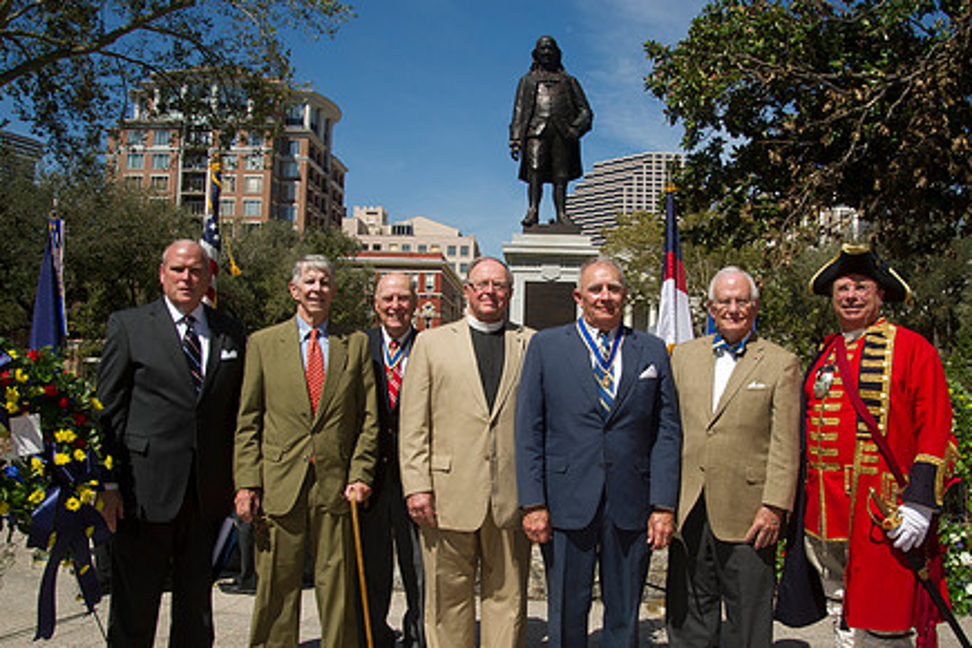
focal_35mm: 32
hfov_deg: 58.6
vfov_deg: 41.1
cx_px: 532
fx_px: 864
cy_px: 360
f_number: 8
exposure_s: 1/320
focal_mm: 24
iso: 200
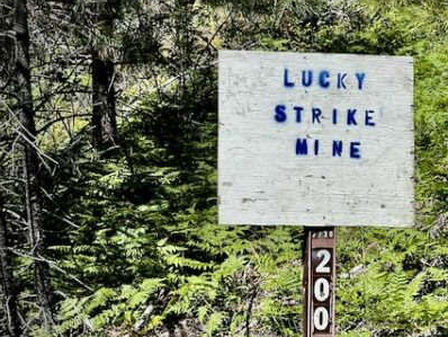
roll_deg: -1.9
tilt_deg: +5.9
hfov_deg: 16.9
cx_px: 328
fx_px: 1502
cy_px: 195
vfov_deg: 12.8
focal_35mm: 116
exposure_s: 1/367
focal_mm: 9
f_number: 2.8
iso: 32
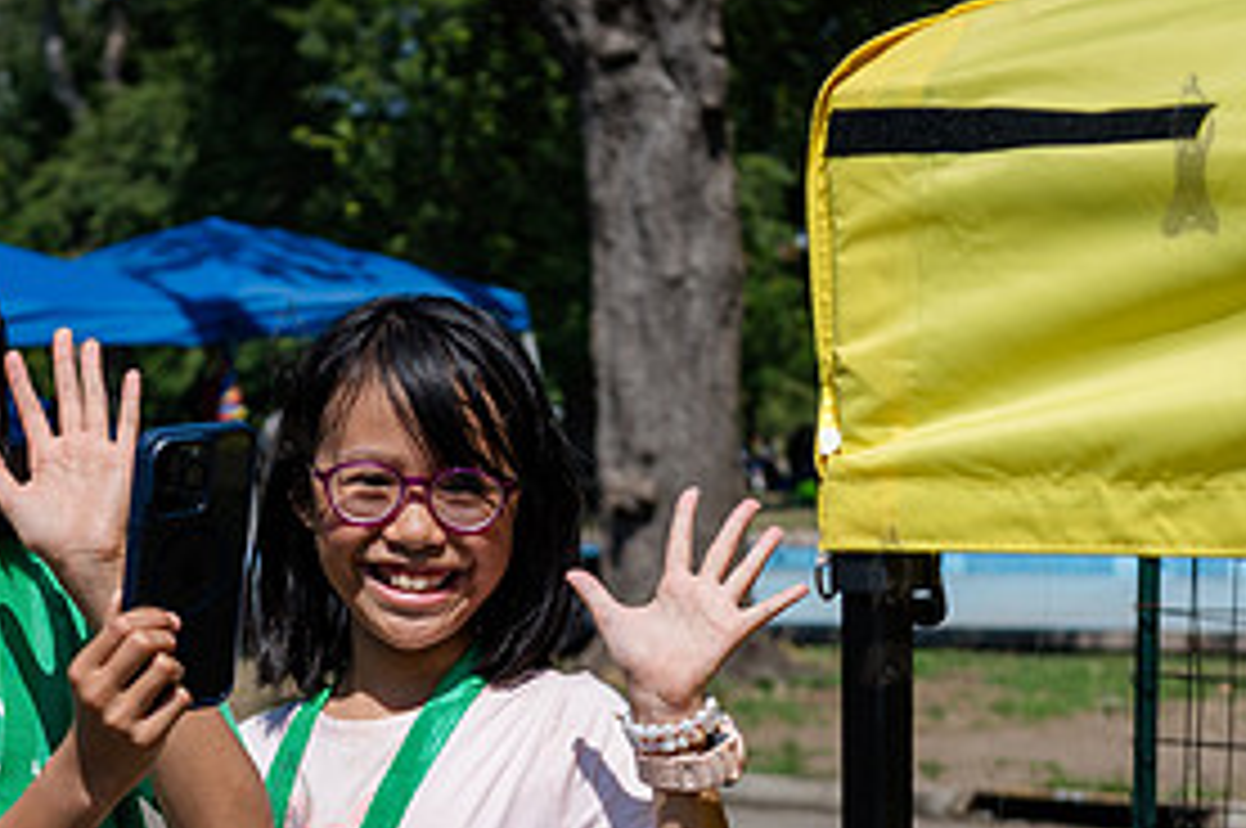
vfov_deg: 11.1
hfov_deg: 16.8
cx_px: 399
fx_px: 4218
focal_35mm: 122
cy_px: 832
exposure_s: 1/2000
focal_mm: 50
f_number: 4
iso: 200
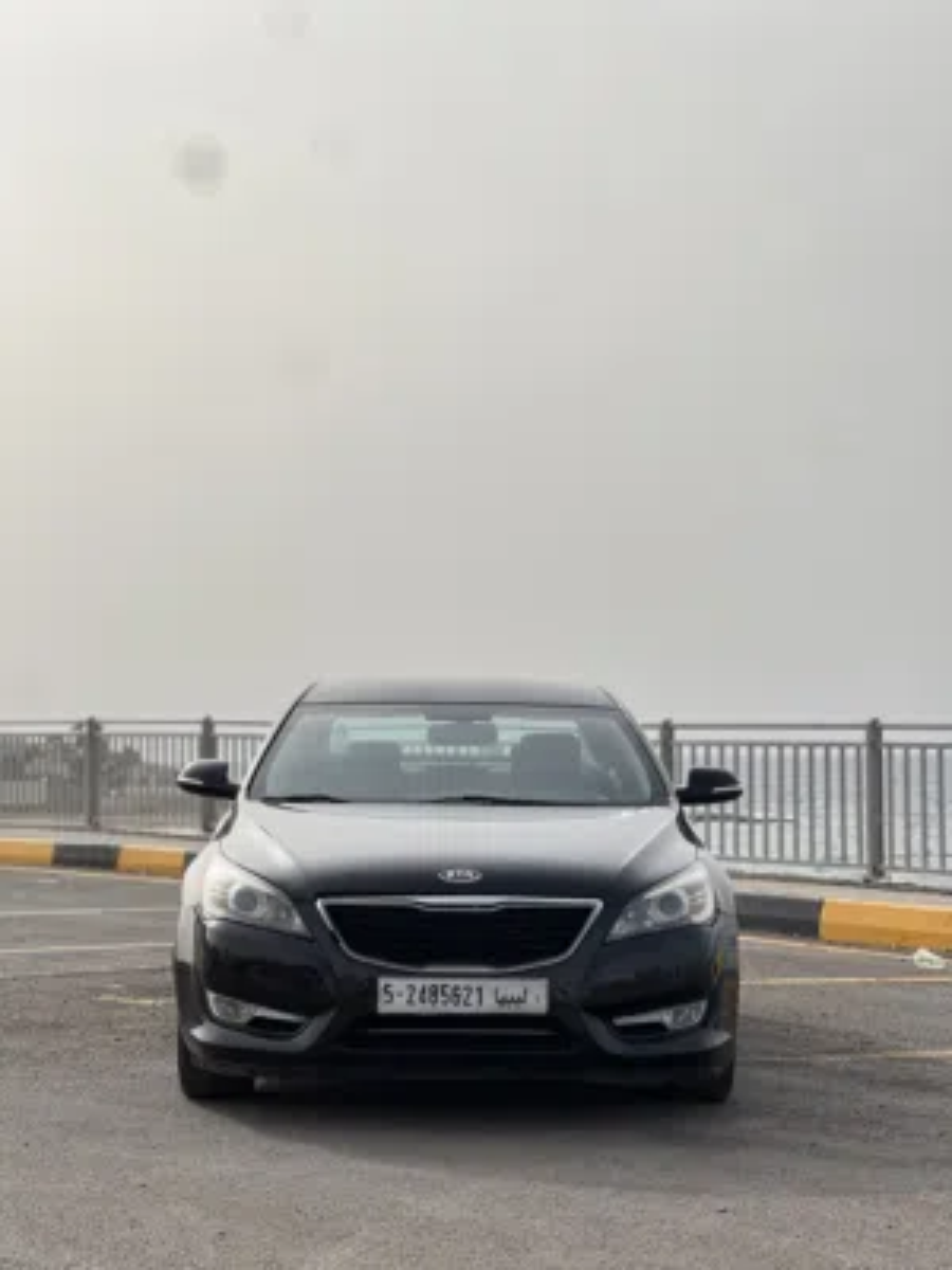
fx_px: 2824
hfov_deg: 19.1
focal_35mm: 77
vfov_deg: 25.3
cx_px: 476
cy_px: 635
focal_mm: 9
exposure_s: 1/978
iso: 32
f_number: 2.8
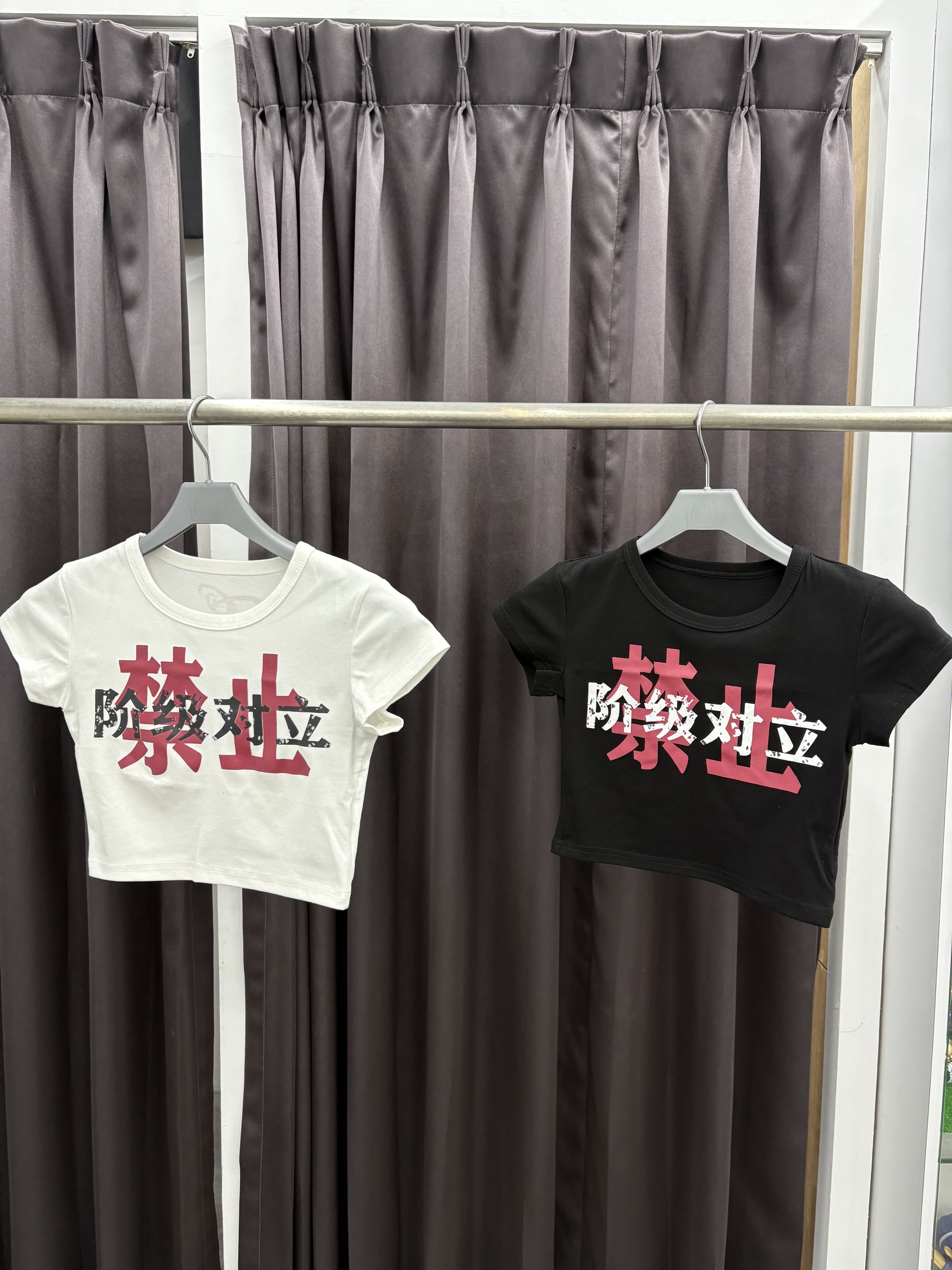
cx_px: 476
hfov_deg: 53.1
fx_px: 953
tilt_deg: -4.9
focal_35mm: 26
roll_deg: -1.6
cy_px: 635
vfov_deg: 67.3
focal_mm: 5.96
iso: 100
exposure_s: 1/60
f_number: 1.6
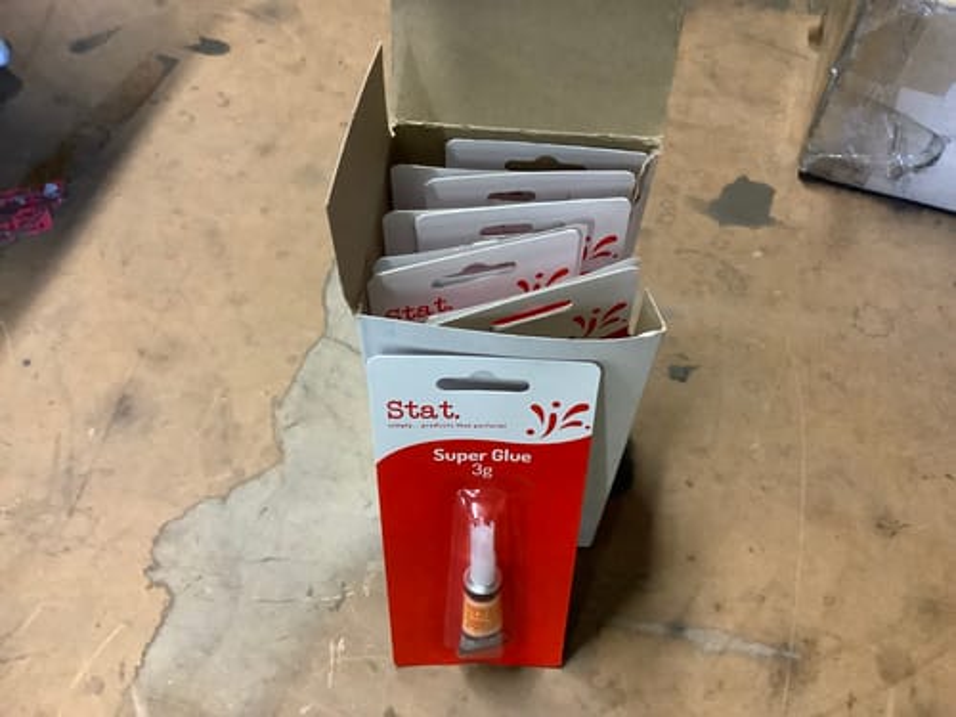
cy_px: 358
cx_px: 478
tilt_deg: -59.3
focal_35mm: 31
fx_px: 856
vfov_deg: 45.4
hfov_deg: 58.4
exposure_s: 1/33
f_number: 2.4
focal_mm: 3.3
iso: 400
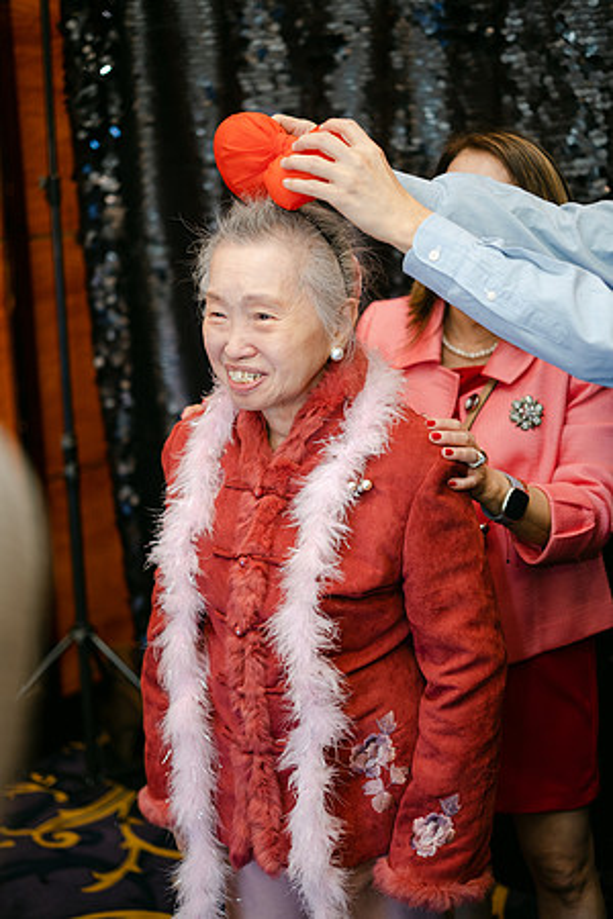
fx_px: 1277
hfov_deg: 27.0
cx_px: 306
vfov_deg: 39.6
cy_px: 460
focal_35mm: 50
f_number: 1.4
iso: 200
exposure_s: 1/160
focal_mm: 33
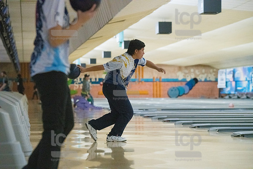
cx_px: 126
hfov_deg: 17.1
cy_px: 84
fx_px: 843
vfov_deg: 11.4
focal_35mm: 120
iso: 10000
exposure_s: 1/1000
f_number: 4
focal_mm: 120
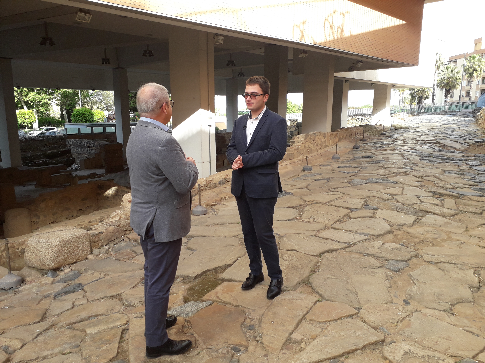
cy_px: 182
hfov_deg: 65.3
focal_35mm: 27
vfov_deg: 51.4
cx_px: 242
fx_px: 378
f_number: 1.9
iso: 40
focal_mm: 3.6
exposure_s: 1/249
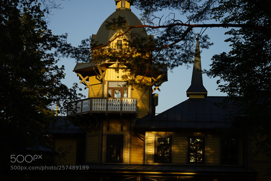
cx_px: 136
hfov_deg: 22.6
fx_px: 678
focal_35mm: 90
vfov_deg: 15.2
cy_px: 90
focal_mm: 90
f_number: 2.8
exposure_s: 1/1500
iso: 100
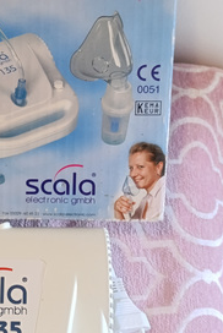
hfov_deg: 15.3
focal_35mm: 88
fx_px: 816
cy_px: 198
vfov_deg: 23.1
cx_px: 2
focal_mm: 6.14
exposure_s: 1/50
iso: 640
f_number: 1.6
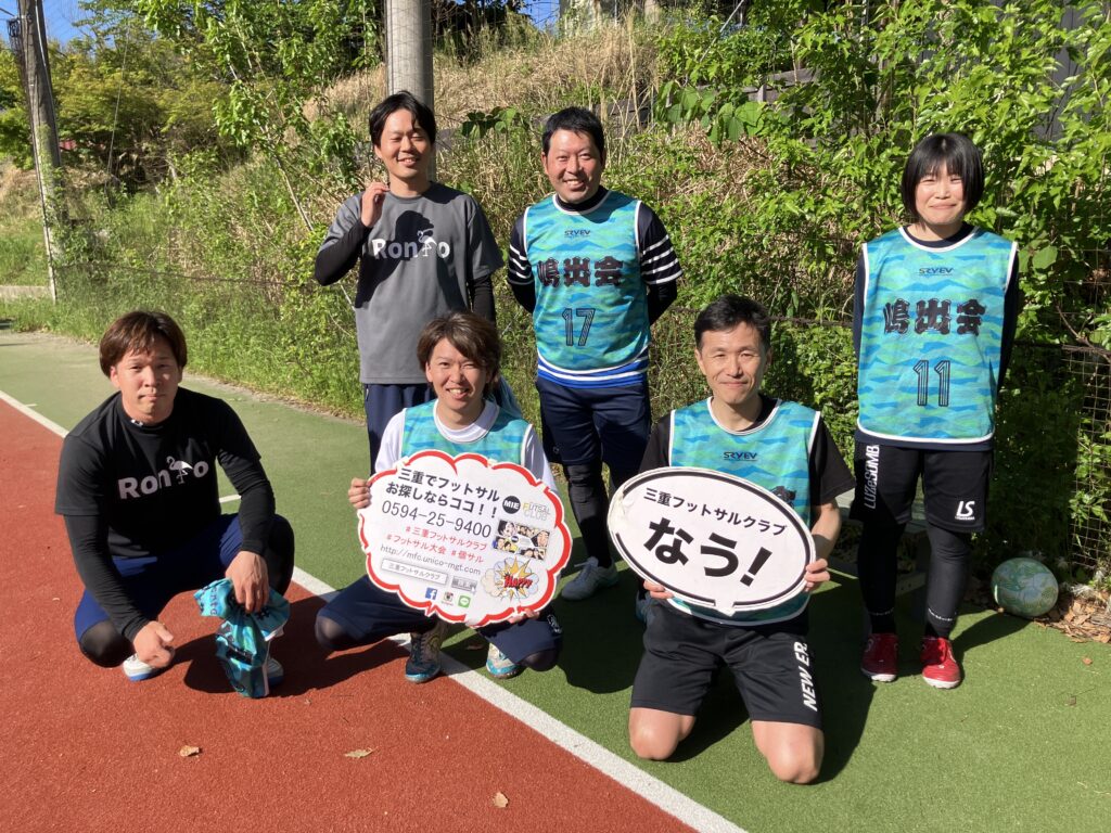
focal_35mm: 28
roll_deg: -0.6
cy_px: 416
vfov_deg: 49.7
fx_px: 899
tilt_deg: -10.4
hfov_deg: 63.4
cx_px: 556
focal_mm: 3.99
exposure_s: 1/1567
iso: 32
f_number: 1.8
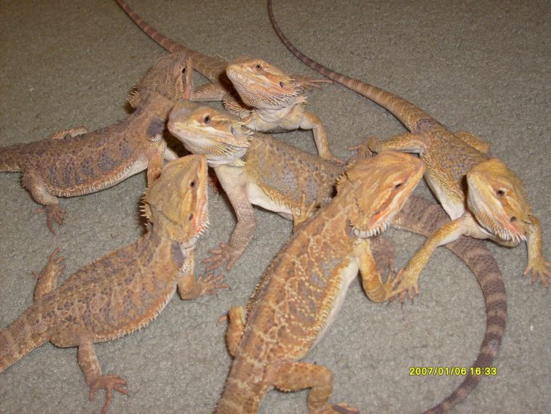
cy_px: 207
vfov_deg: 33.6
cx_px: 276
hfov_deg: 43.9
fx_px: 684
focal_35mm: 43
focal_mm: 7.2
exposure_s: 1/45
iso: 100
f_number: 3
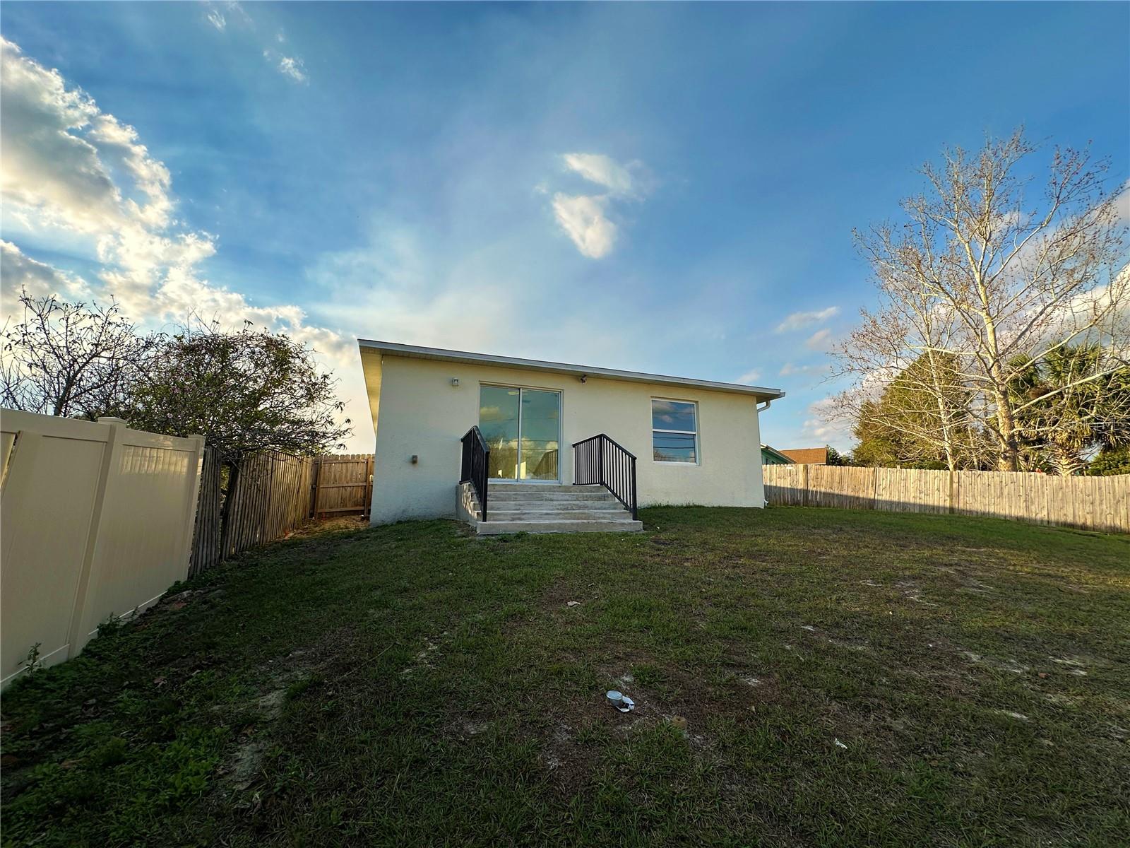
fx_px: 457
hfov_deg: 102.1
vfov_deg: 85.7
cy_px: 424
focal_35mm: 14
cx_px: 565
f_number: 2.2
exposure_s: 1/1366
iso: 40
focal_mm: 2.22
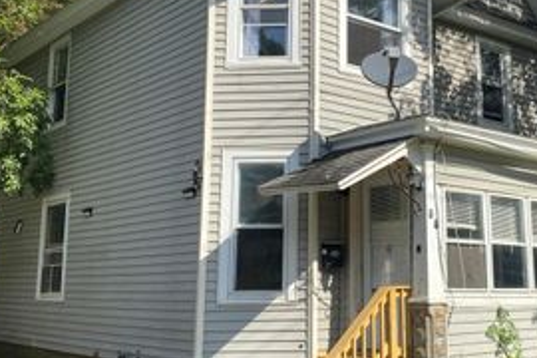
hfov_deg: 38.9
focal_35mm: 50
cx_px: 376
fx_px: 746
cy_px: 128
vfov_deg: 26.9
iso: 32
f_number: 1.8
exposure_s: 1/2358
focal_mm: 4.25
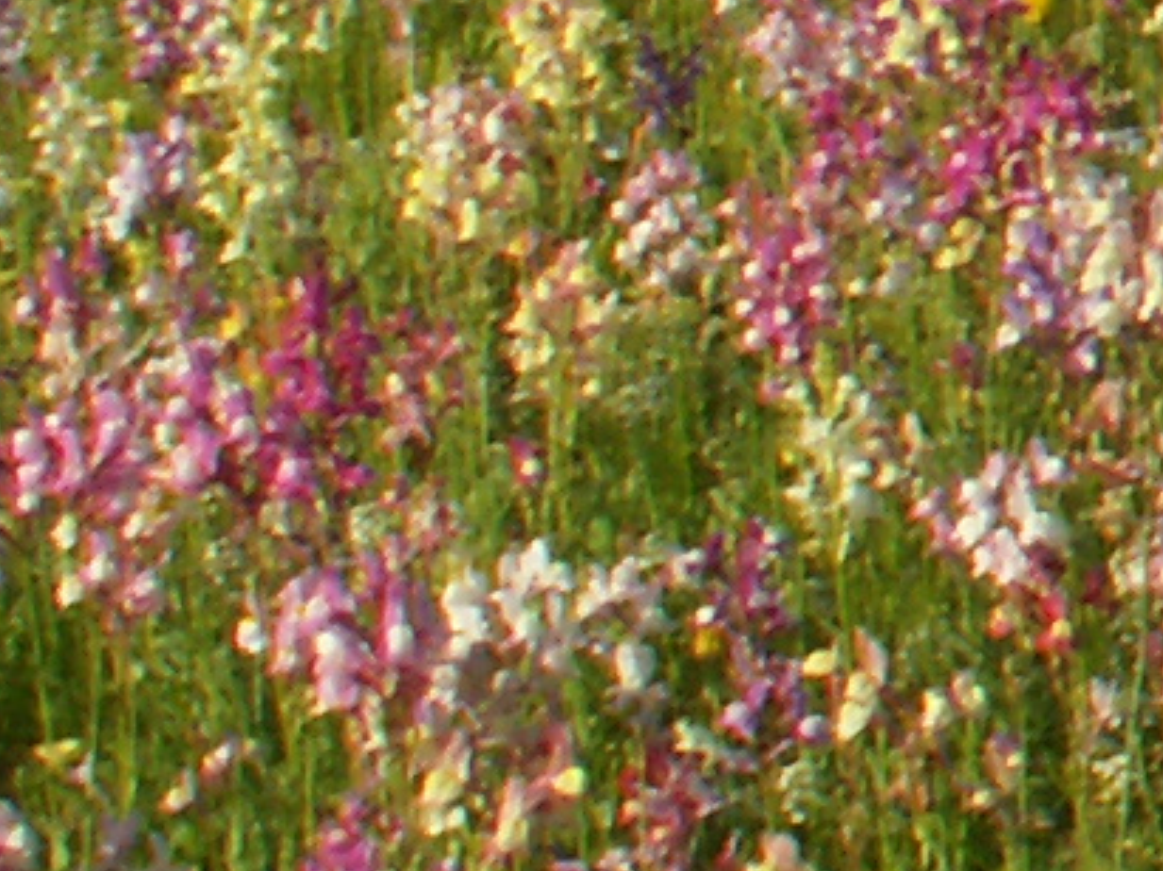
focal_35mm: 218
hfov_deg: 7.9
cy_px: -294
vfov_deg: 6.7
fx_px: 7322
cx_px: 3407
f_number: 8
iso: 50
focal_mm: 5.86
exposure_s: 1/125
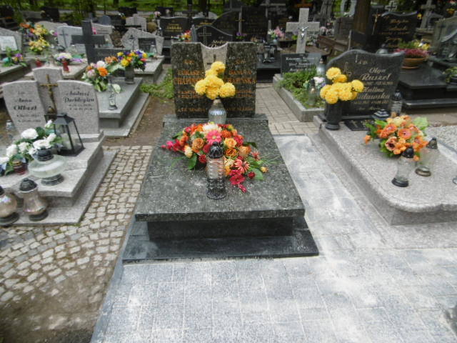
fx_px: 317
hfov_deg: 71.6
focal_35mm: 24
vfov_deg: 56.8
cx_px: 228
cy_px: 172
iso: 100
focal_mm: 4.3
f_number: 3.1
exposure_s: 1/400
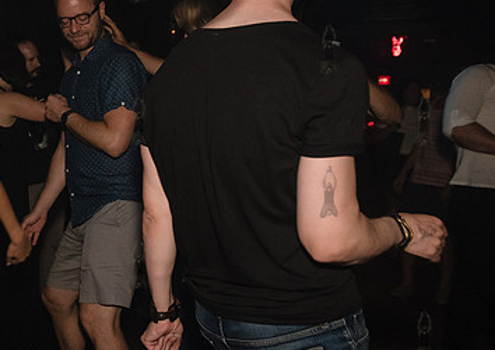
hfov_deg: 32.0
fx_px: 770
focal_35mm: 55
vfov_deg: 25.6
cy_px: 167
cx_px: -33
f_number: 3.5
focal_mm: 24
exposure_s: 1/250
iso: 2000
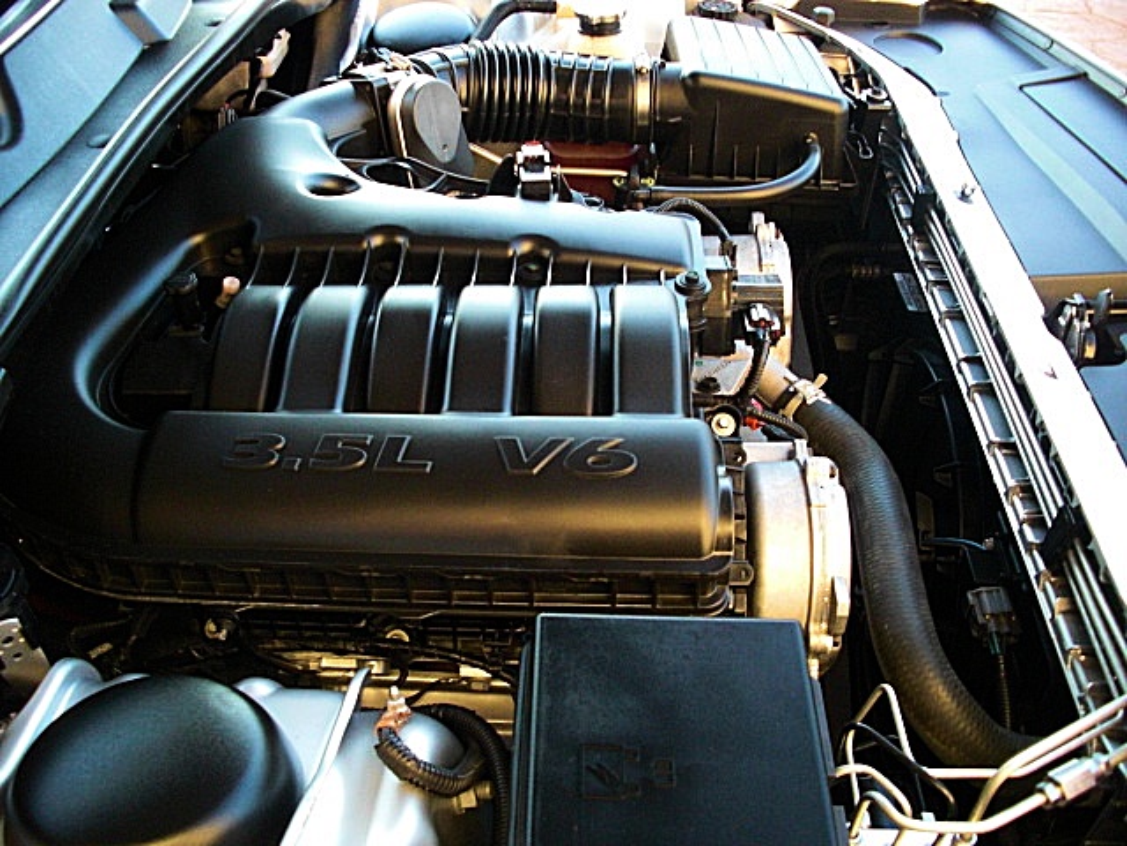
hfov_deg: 51.4
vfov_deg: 39.7
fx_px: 1172
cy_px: 423
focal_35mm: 36
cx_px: 564
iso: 400
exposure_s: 1/100
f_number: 2.8
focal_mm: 6.3
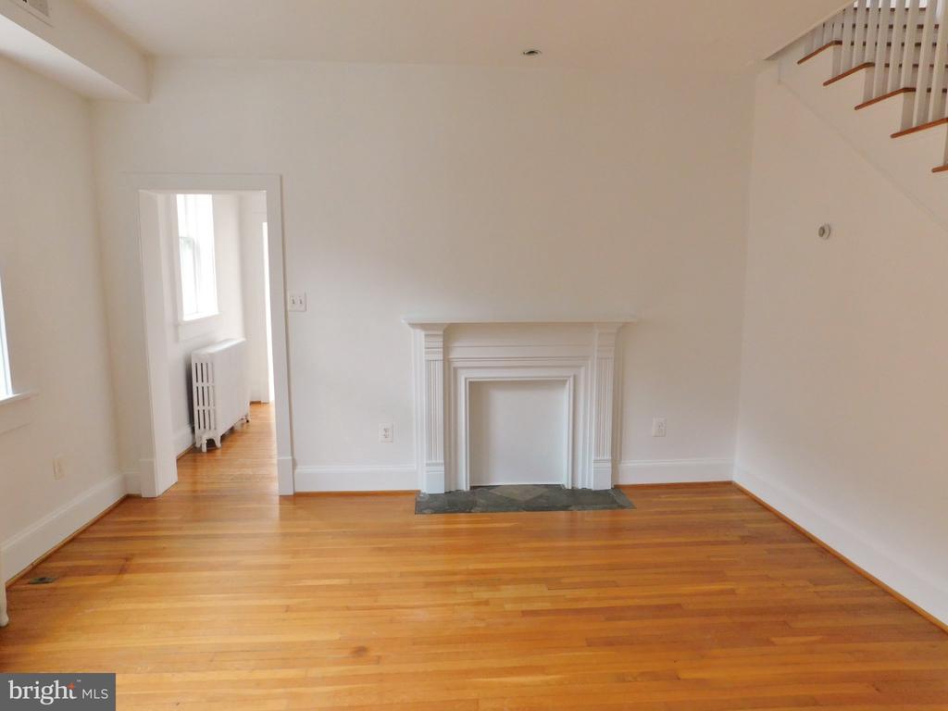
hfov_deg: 73.9
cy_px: 356
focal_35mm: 23
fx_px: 630
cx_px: 474
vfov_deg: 58.9
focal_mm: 4
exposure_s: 1/30
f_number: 3
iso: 180
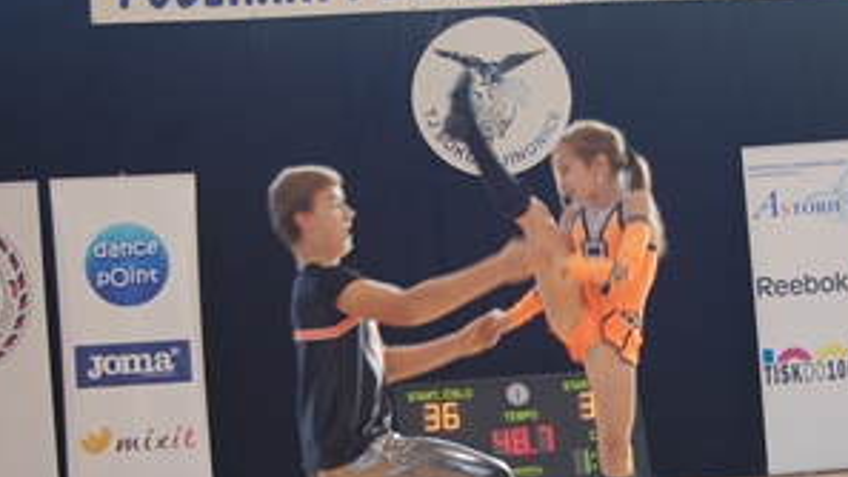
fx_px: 1841
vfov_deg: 14.7
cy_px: 366
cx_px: 457
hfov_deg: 25.9
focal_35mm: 82
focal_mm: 31
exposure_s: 1/50
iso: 400
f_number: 4.5
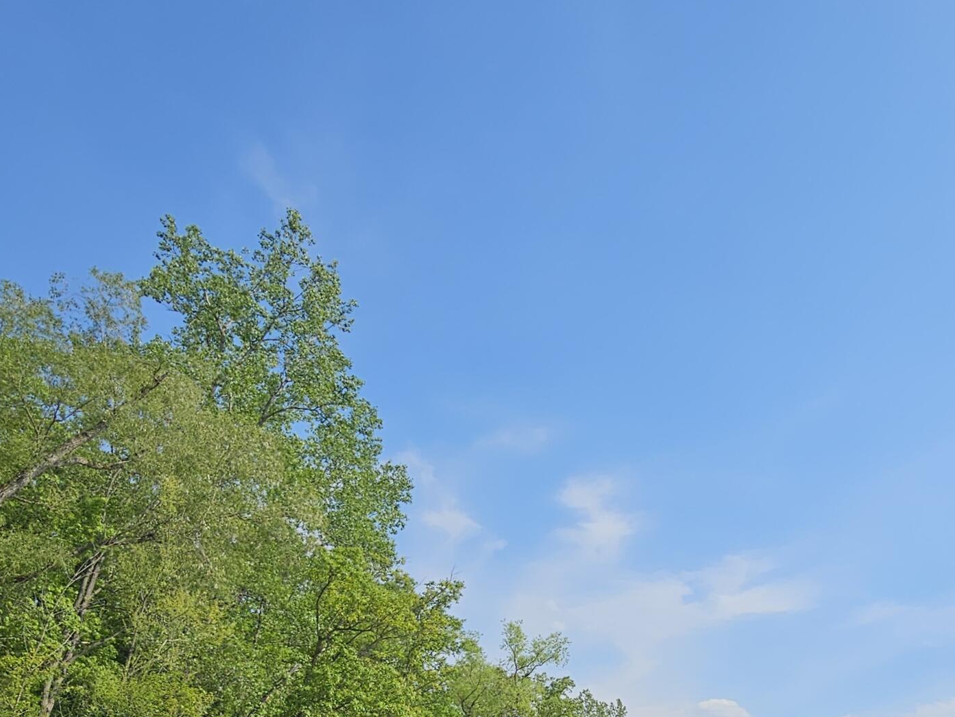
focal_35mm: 28
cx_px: 594
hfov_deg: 62.6
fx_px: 773
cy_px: 707
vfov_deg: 43.2
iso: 50
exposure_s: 1/5000
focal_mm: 2.2
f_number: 2.2
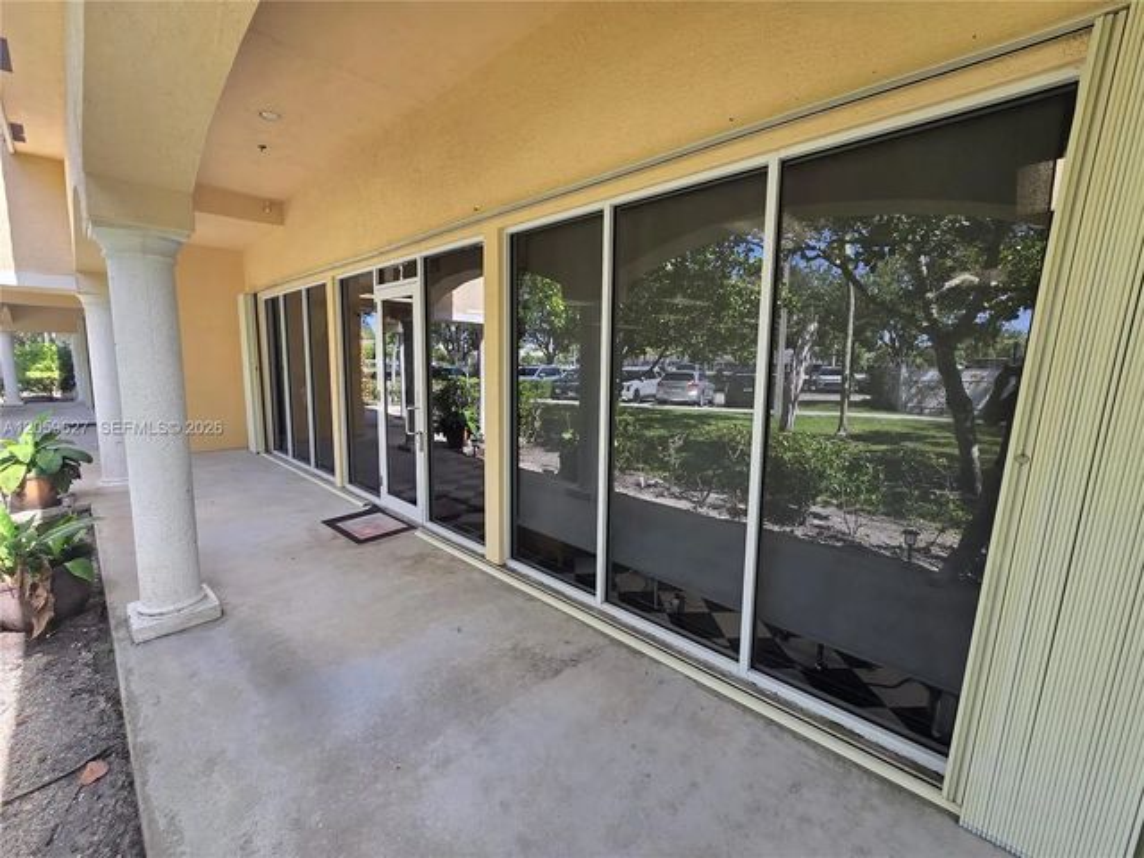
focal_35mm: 13
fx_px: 430
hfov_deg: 106.2
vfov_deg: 89.9
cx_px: 572
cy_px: 429
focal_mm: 2.2
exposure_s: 1/175
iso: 50
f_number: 2.2
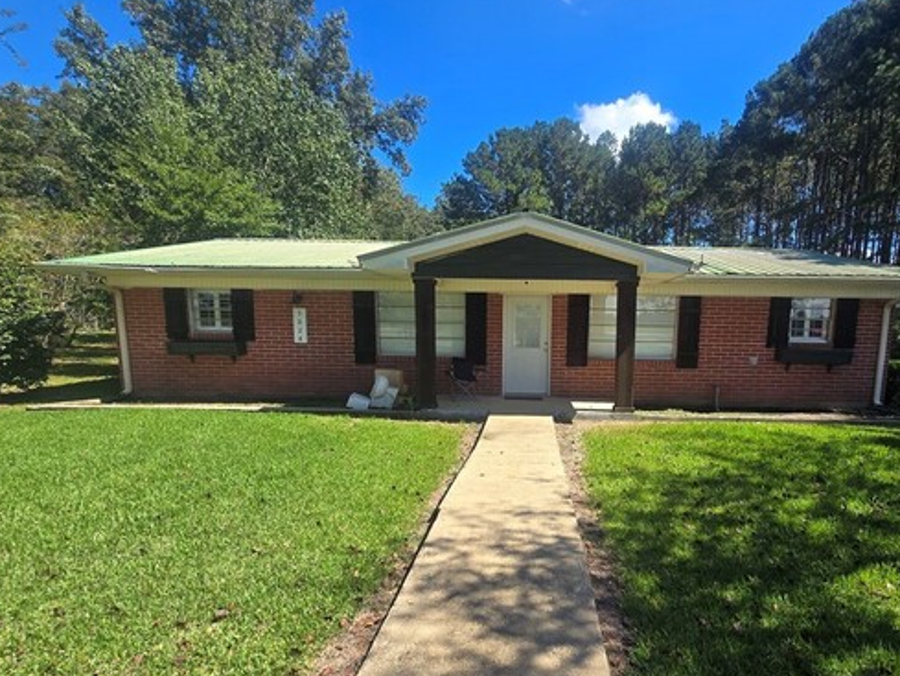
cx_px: 536
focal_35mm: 17
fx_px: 442
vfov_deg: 74.3
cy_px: 390
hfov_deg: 90.0
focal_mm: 2.2
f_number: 2.2
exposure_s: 1/1154
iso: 50
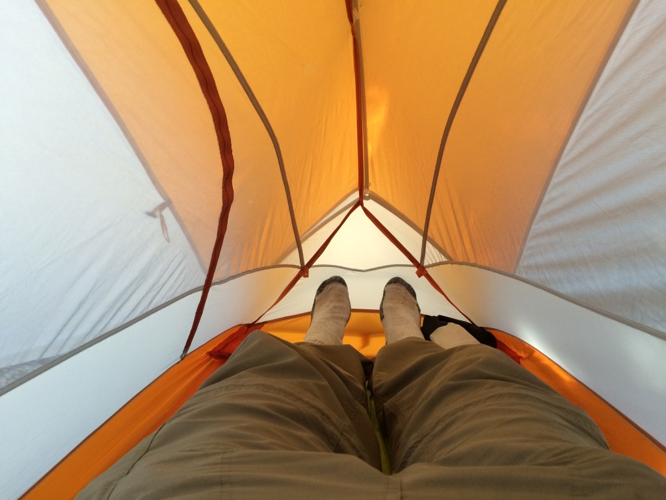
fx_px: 558
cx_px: 333
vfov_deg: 48.2
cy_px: 250
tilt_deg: -13.3
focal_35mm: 29
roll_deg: +0.9
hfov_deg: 61.7
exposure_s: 1/30
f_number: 2.2
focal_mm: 4.15
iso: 50
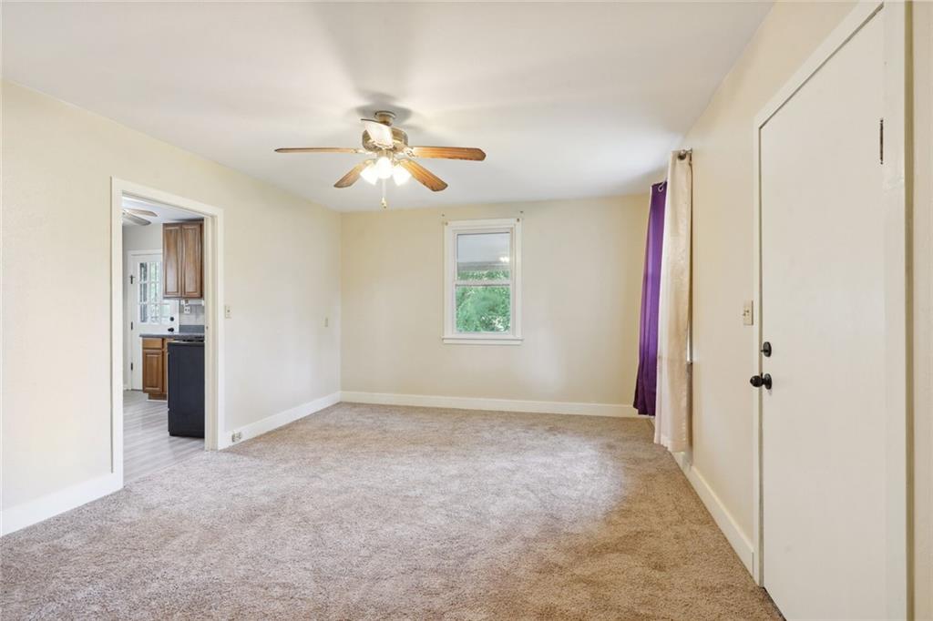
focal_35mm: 17
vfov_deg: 70.4
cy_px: 310
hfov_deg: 93.3
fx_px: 440
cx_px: 466
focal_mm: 17
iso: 800
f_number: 11
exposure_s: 1/8
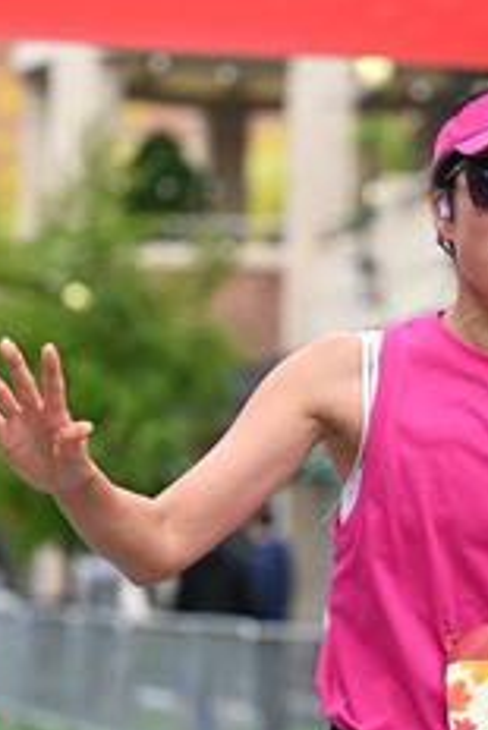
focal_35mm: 185
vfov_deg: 11.1
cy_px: 403
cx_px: 436
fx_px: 3756
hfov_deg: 7.4
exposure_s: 1/2000
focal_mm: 78
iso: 640
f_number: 2.8
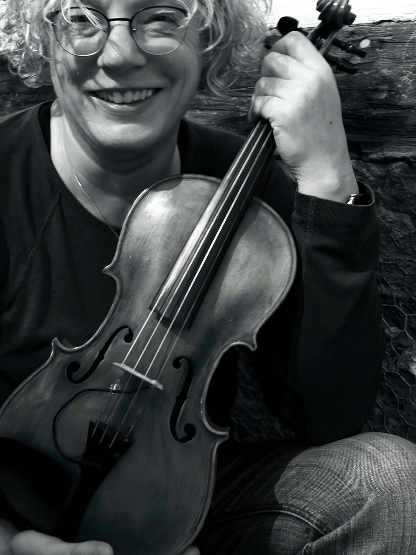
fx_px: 721
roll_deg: +0.0
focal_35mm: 45
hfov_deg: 31.9
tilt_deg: -2.7
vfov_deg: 41.5
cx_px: 135
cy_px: 186
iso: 800
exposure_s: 1/25
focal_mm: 6.93
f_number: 1.48
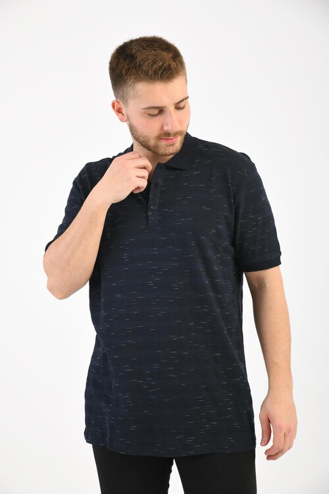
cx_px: 164
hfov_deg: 19.5
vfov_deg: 28.8
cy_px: 247
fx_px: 960
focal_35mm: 70
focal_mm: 70
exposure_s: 1/160
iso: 100
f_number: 7.1
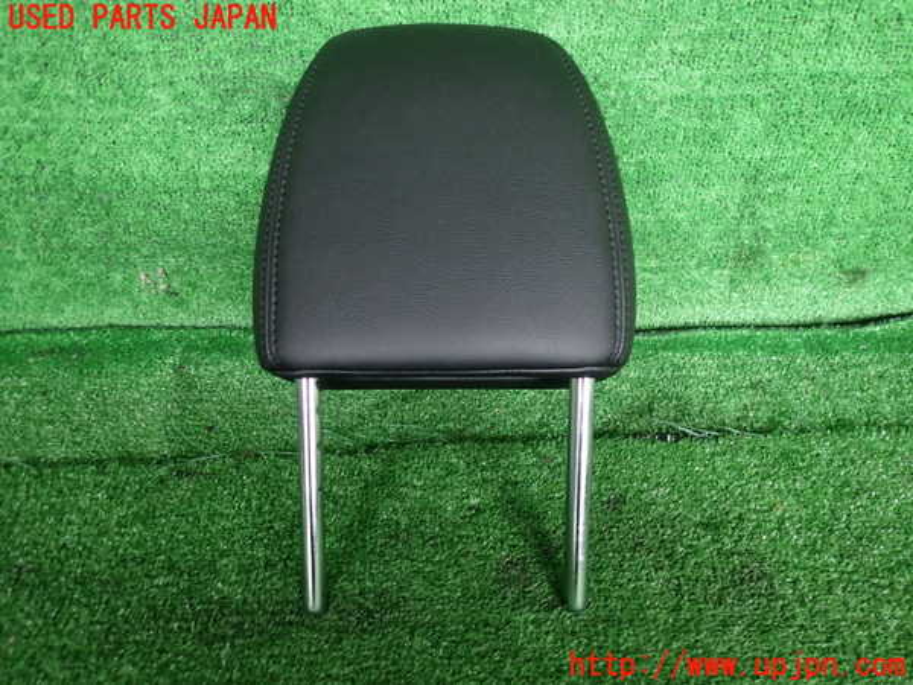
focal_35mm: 25
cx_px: 456
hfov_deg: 69.4
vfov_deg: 54.9
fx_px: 659
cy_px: 342
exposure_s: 1/40
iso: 200
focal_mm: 4.5
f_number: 2
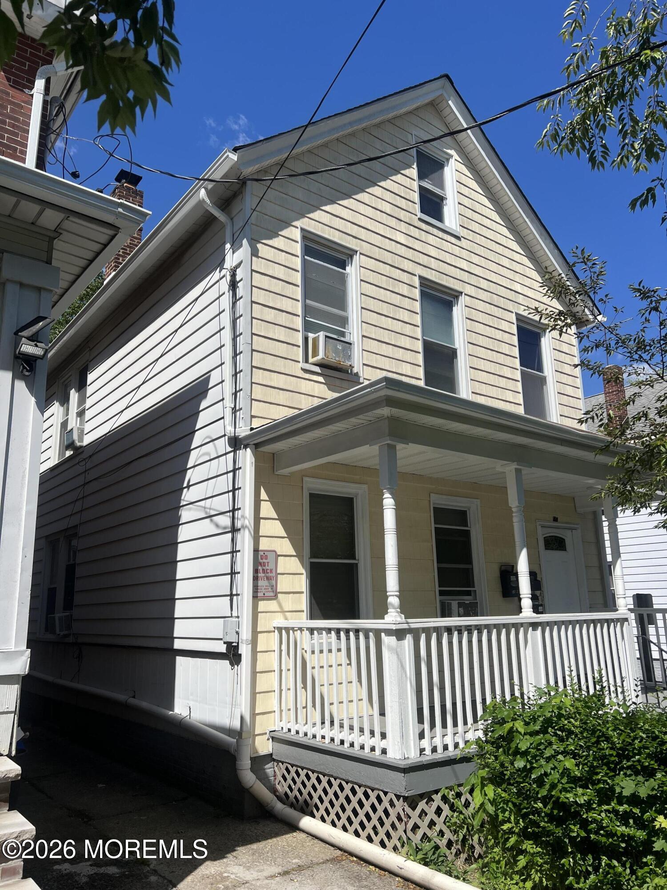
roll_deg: +0.8
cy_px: 445
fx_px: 668
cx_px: 334
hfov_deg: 53.1
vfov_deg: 67.3
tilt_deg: +13.2
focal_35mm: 26
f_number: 1.5
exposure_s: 1/7463
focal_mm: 5.7
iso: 50
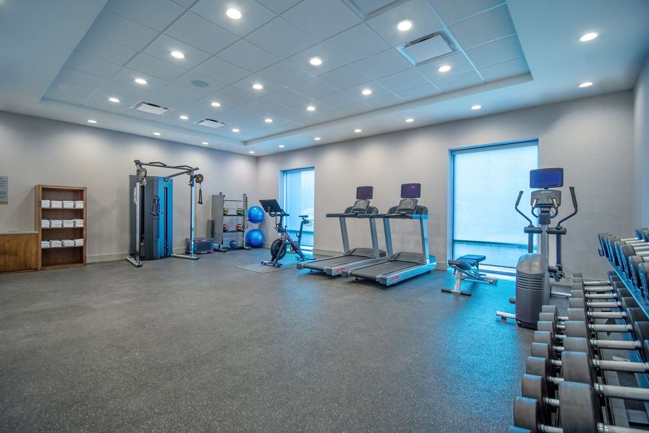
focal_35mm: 17
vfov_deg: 69.7
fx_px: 311
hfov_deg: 92.4
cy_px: 216
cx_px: 324
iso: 250
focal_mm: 11.5
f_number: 7.1
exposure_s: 1/800
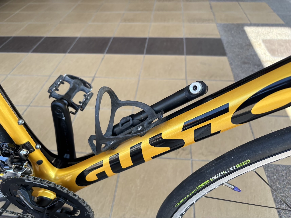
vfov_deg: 53.1
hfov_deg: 67.3
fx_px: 219
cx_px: 146
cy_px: 109
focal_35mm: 26
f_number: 1.6
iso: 50
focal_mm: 5.96
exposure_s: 1/321
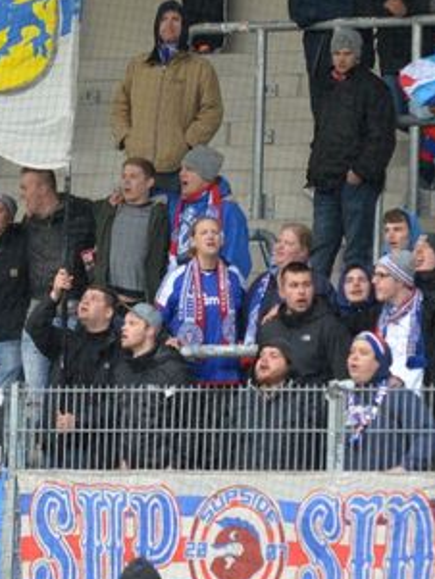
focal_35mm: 306
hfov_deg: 4.9
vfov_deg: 6.5
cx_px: 427
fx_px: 5123
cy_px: 323
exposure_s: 1/800
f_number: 3.2
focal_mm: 112
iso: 1600
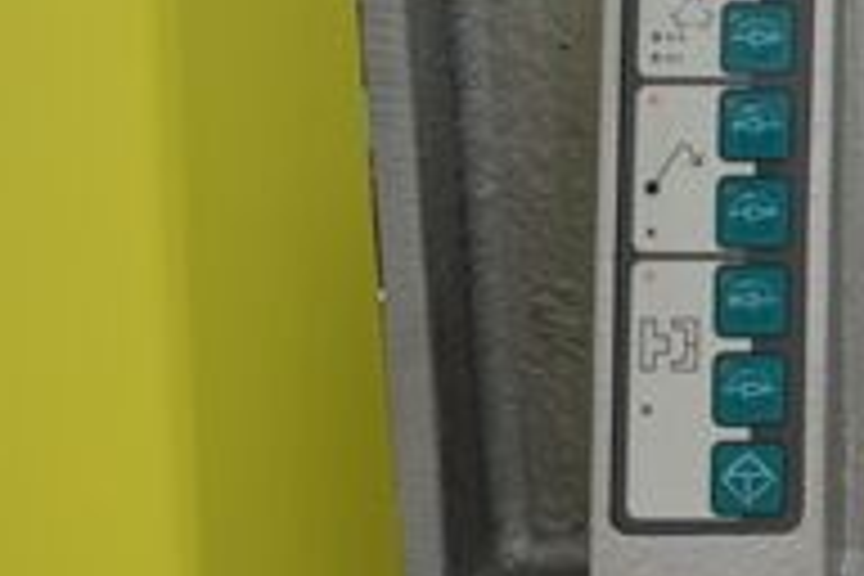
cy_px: 252
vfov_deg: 15.2
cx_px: 1413
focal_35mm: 90
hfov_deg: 18.9
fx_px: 2160
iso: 400
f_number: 5
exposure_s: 1/100
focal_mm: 18
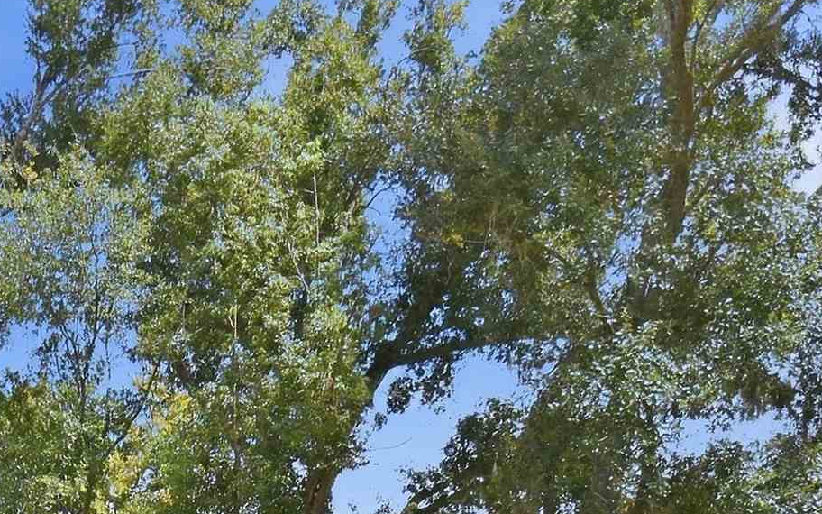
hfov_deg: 19.0
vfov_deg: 11.9
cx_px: -179
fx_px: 2307
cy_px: 852
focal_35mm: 103
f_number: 9
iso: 400
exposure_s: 1/320
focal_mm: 20
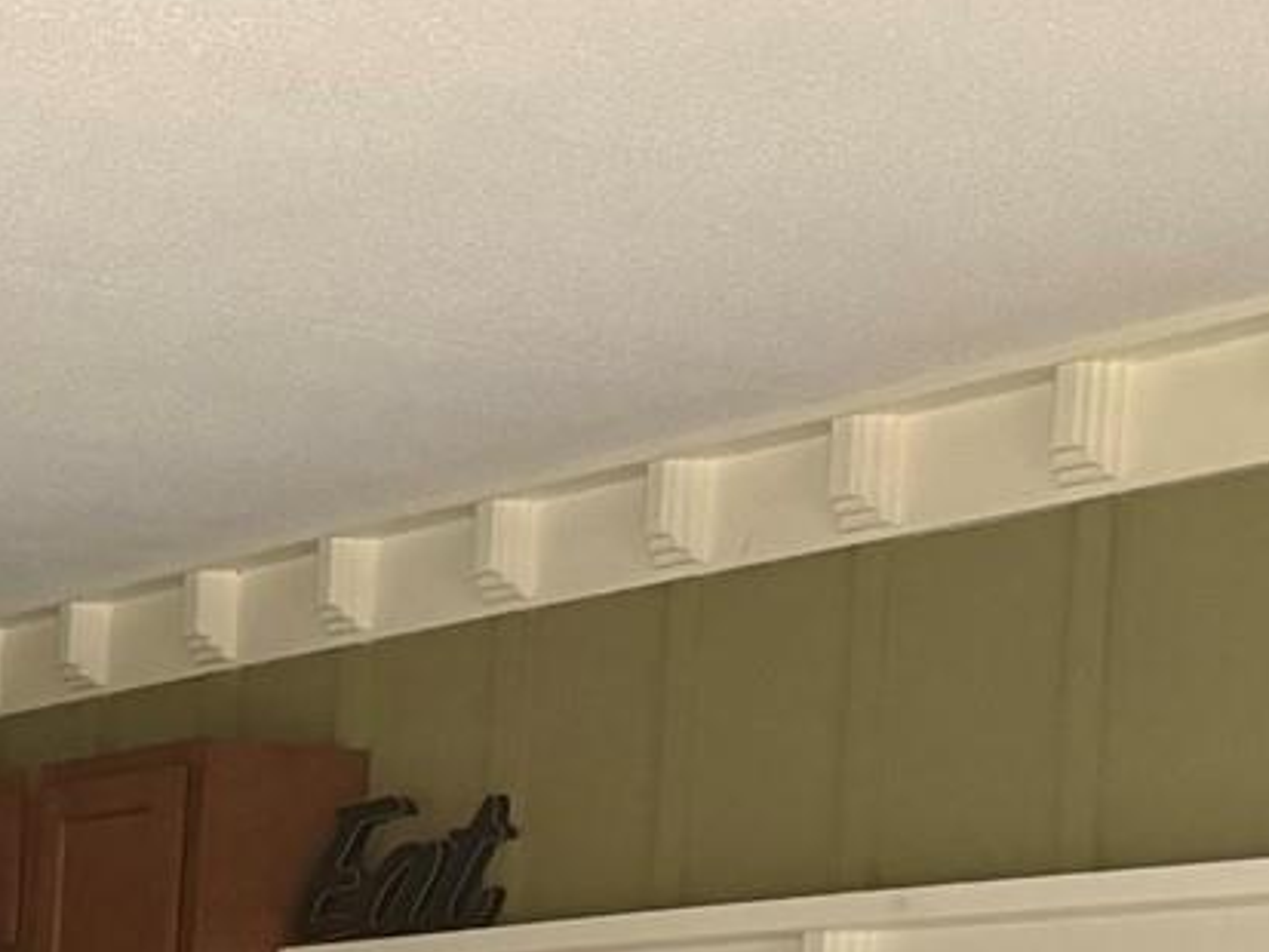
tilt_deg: -4.9
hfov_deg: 18.7
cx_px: -599
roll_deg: -2.2
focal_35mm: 93
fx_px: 3410
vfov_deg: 14.5
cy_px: 1569
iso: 800
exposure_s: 1/44
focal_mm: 6.76
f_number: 1.78
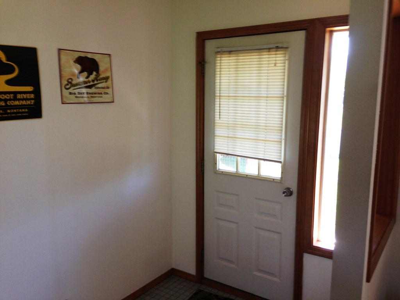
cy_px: 150
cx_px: 200
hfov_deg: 55.4
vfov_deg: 42.9
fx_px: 381
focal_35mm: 33
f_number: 2.4
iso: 50
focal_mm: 4.13
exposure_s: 1/20
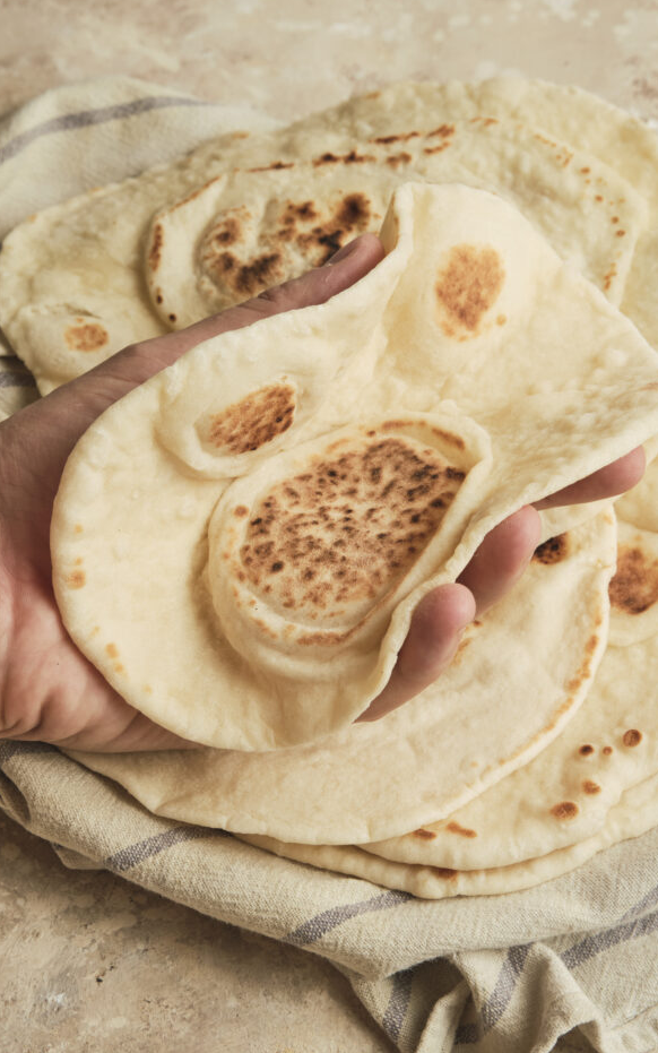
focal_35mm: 83
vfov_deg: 24.9
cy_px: 529
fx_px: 2381
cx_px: 336
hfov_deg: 15.7
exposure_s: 1/100
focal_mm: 49
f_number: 9
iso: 200
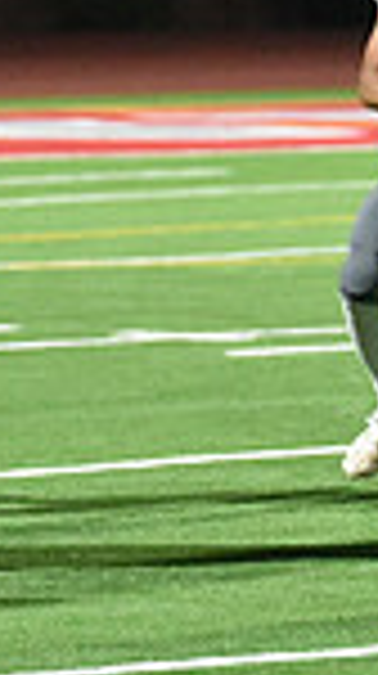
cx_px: -306
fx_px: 9404
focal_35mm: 526
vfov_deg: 4.1
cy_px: 119
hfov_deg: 2.3
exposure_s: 1/1000
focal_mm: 130
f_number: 2.8
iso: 12800
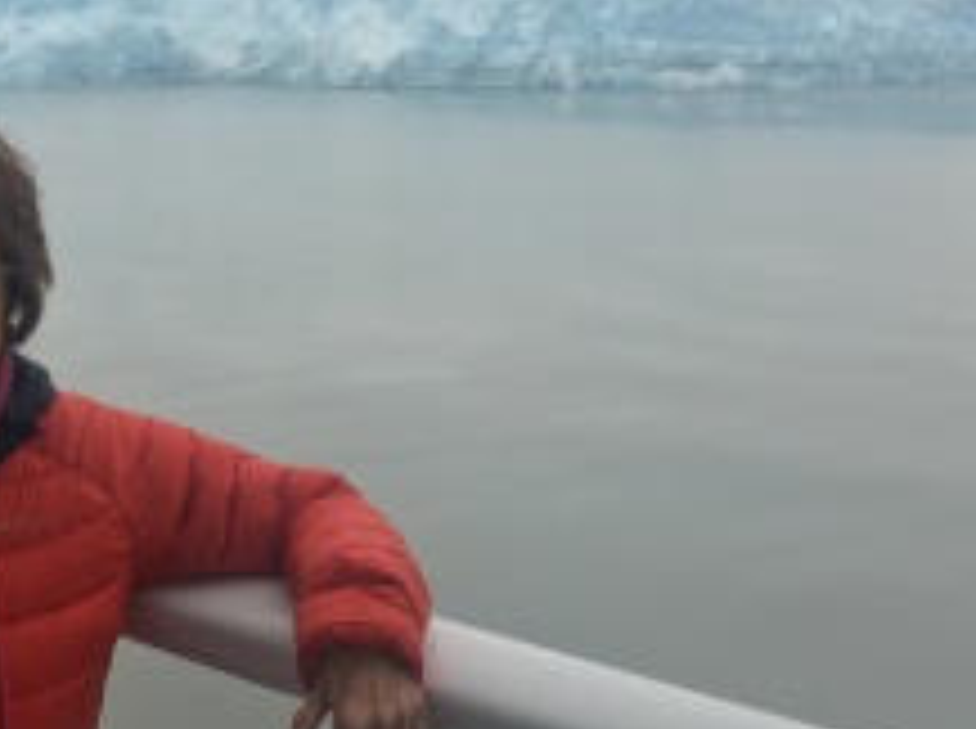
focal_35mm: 49
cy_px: 252
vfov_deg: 29.4
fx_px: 1379
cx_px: 292
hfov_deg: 38.3
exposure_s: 1/472
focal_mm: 4.15
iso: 25
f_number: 2.2
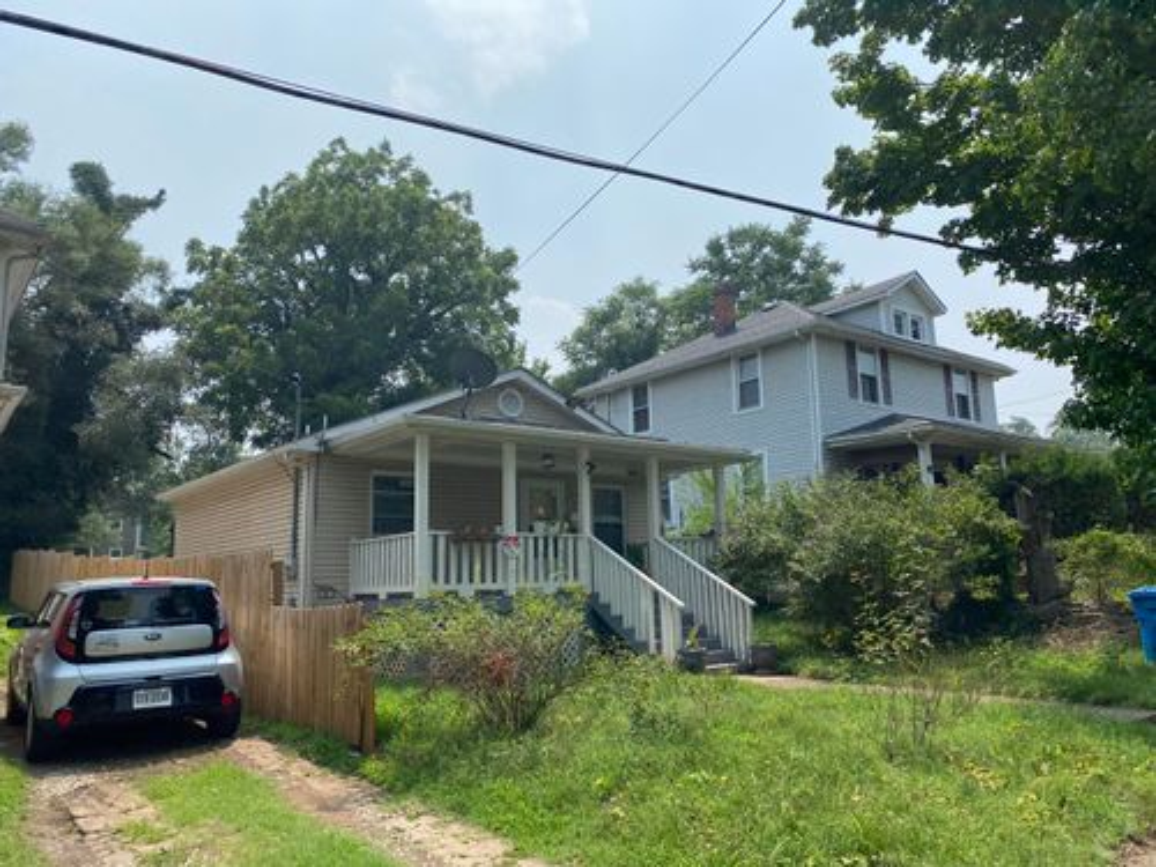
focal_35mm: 26
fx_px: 868
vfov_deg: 53.1
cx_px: 578
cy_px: 434
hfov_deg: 67.3
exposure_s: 1/4608
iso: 32
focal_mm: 4.25
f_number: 1.8
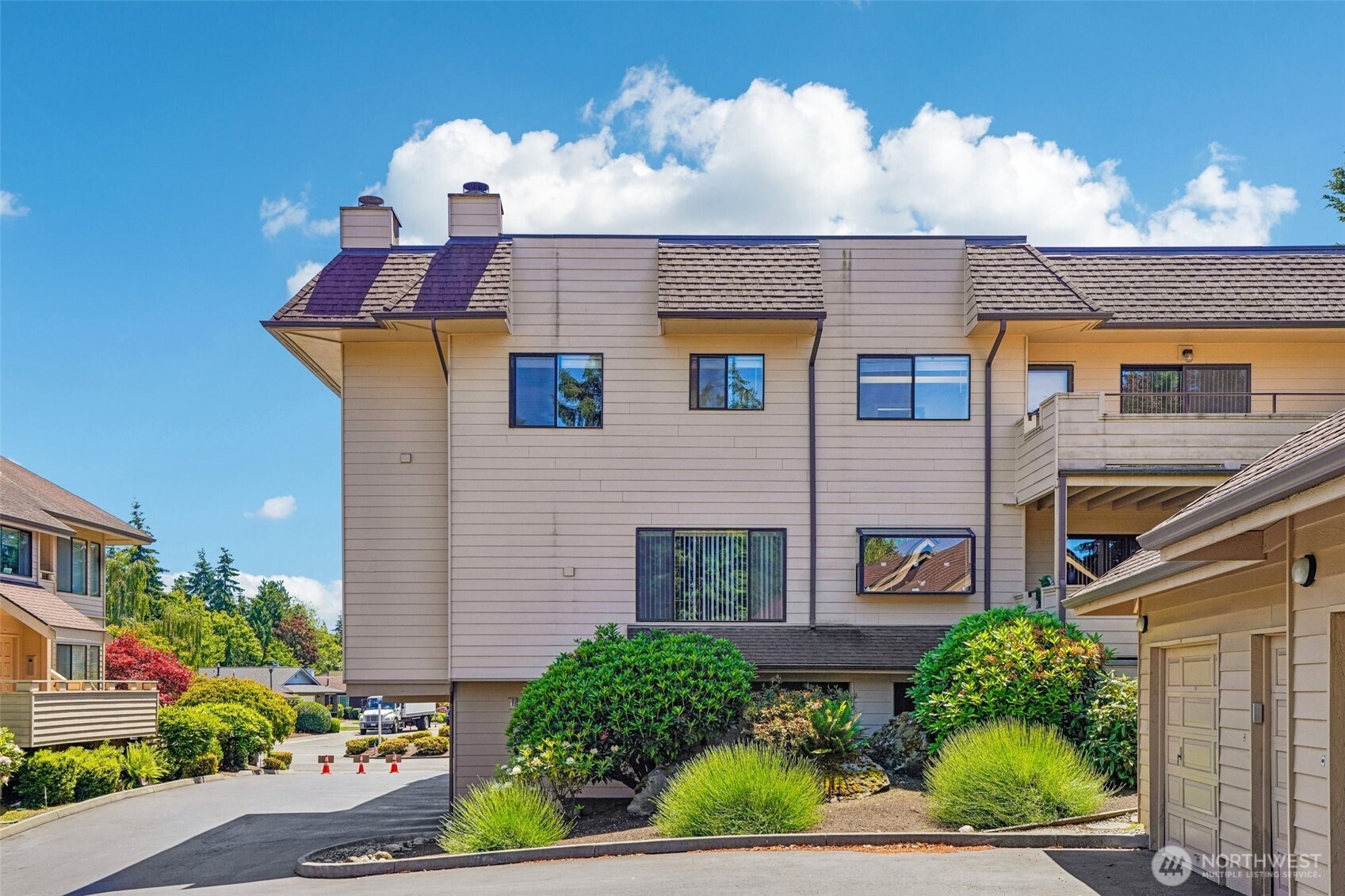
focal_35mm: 35
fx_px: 1307
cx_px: 672
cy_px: 448
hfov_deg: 54.4
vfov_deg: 37.8
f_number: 8
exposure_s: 1/640
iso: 400
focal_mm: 35
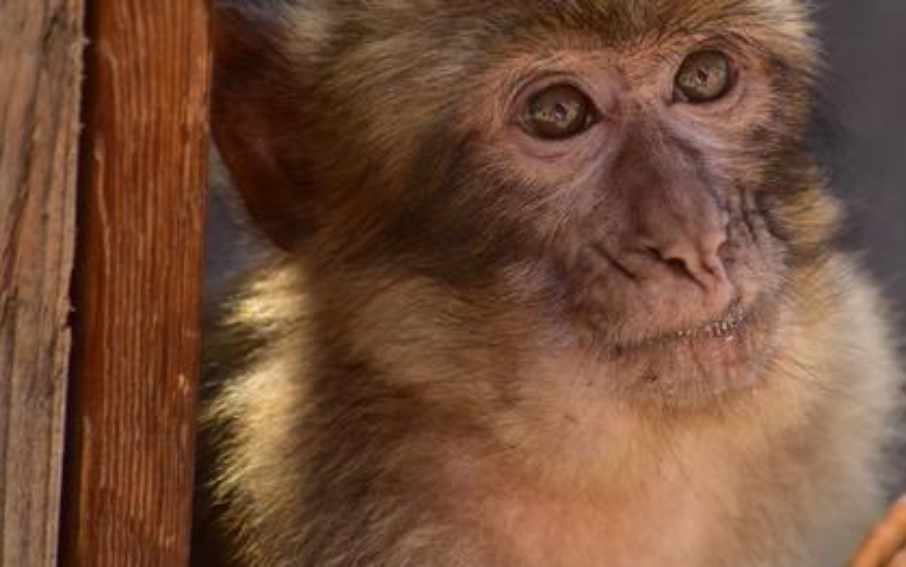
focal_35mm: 588
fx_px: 14521
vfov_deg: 2.2
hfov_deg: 3.6
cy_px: 246
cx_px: 672
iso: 500
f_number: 5.6
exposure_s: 1/400
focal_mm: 230
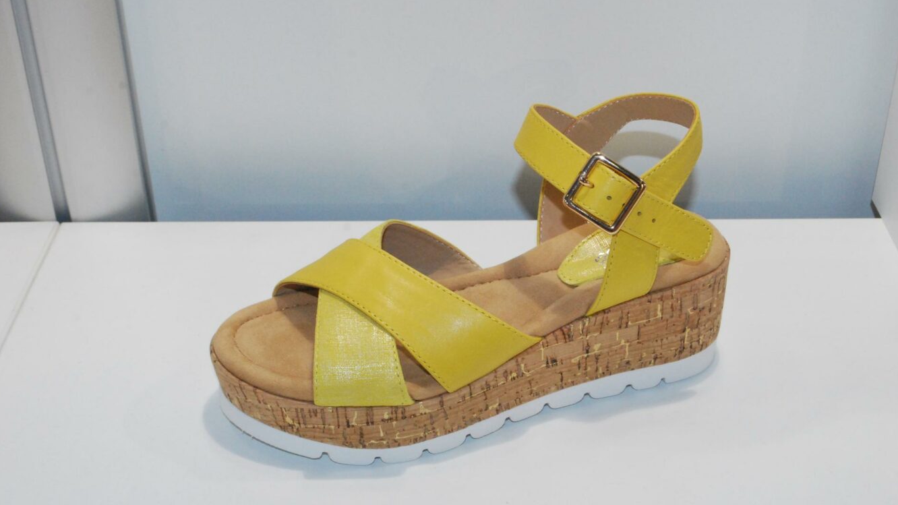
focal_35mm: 54
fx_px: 1286
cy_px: 226
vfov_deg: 22.2
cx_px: 447
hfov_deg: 38.5
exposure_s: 1/200
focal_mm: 34
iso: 1600
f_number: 11
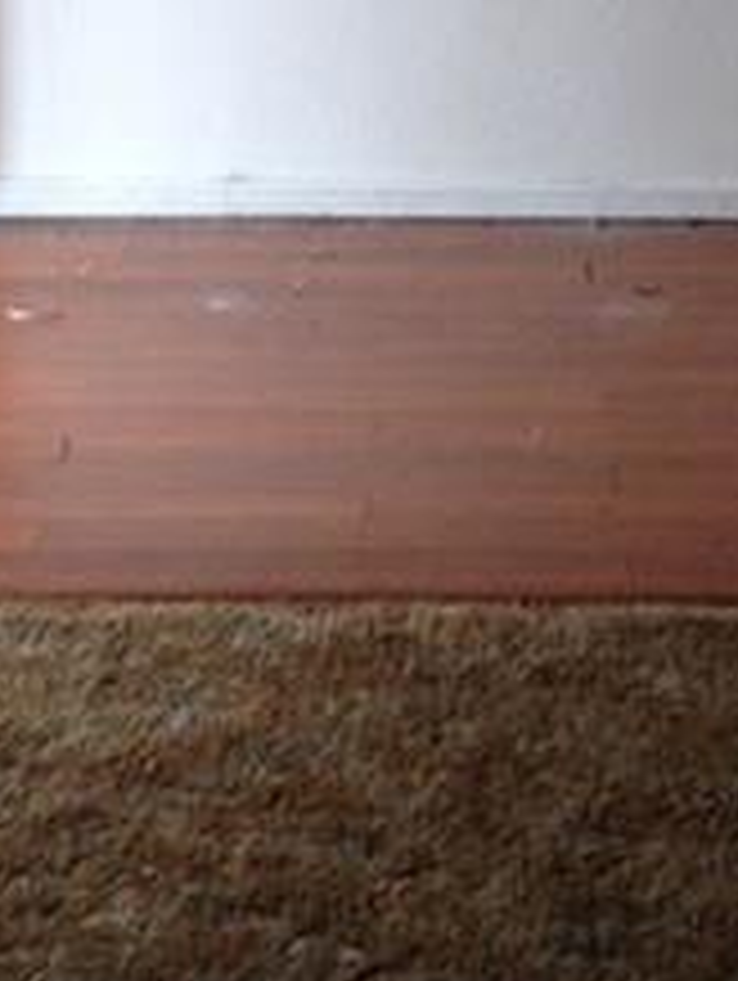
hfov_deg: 12.8
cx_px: 410
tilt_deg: -12.5
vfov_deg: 16.4
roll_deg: -0.4
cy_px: -148
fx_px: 3291
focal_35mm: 116
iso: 80
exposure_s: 1/20
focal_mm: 4.12
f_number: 2.4
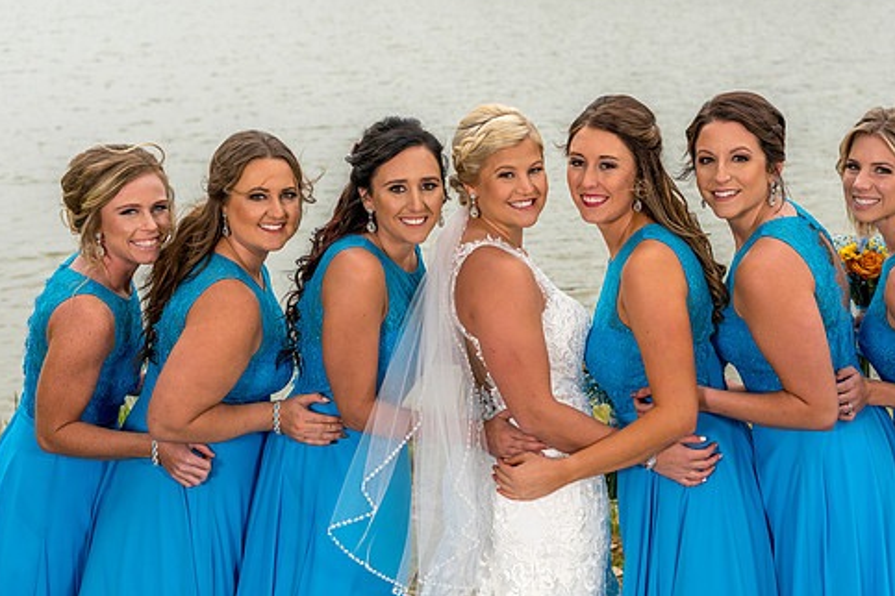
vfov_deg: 20.6
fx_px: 1641
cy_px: 334
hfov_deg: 30.5
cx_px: 515
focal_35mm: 66
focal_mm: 55
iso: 100
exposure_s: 1/400
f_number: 4.5
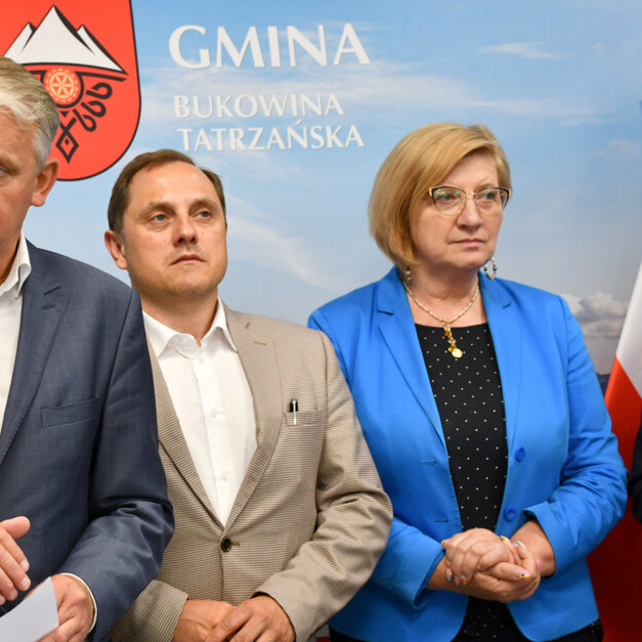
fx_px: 1406
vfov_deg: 25.7
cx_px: 160
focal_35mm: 67
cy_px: 323
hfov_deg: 25.4
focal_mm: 35
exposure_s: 1/80
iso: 1000
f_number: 4.5
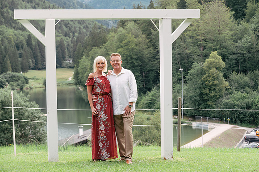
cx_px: 134
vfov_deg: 15.6
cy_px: 85
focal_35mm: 88
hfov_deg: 23.2
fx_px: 631
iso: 500
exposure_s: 1/250
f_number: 5
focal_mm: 82
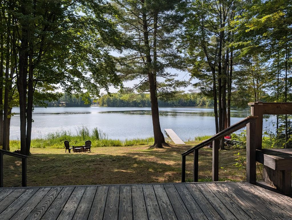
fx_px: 203
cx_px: 146
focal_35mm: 24
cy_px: 110
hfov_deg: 71.5
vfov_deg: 56.9
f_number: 1.68
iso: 18
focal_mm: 6.9
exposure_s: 1/1233
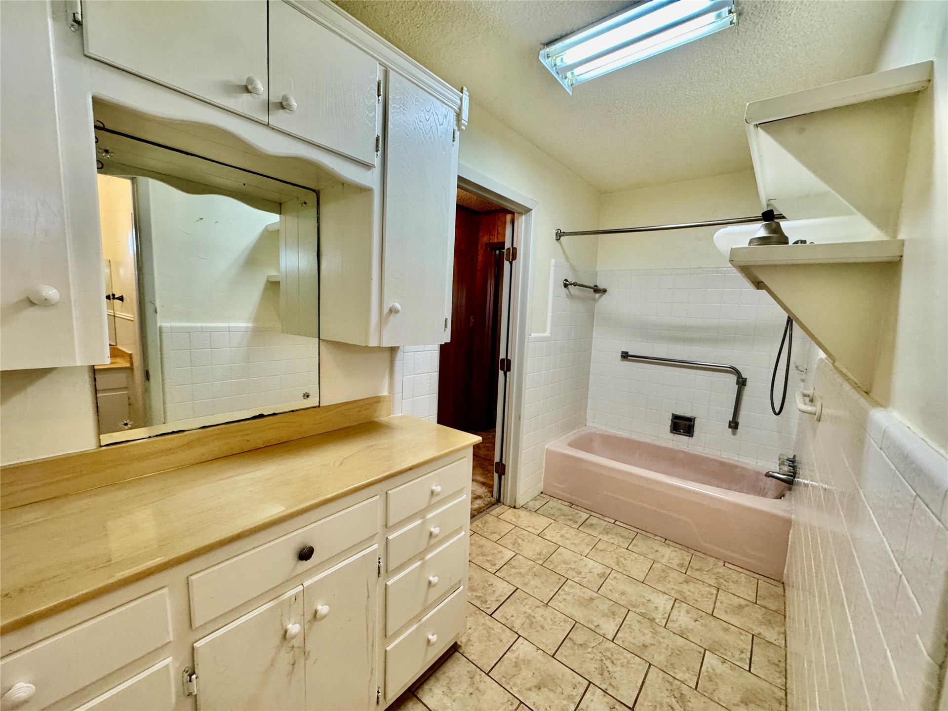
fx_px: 383
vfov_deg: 85.7
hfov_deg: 102.1
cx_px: 474
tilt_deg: -7.2
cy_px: 356
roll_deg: -3.3
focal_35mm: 14
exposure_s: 1/60
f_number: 2.2
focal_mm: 2.22
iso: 250
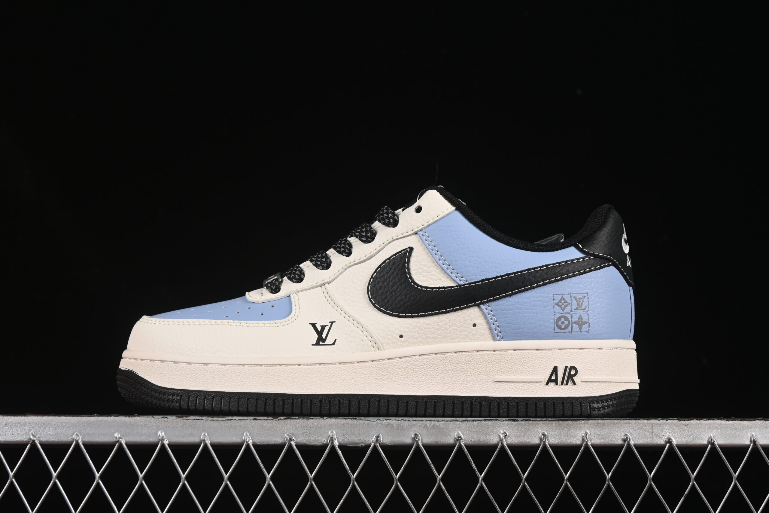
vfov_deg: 18.2
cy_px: 256
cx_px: 384
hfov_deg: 27.0
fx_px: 1602
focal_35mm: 75
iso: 160
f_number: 8
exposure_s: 1/80
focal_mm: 50
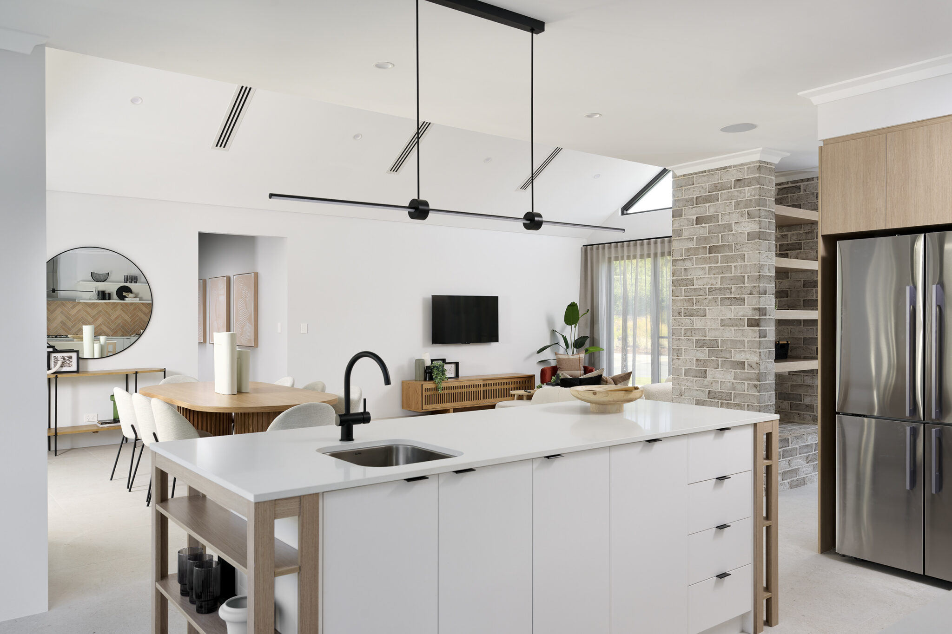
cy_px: 317
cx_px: 476
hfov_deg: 64.6
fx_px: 754
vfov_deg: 45.7
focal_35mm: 28
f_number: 8
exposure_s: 1/8
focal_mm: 28.5
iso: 200
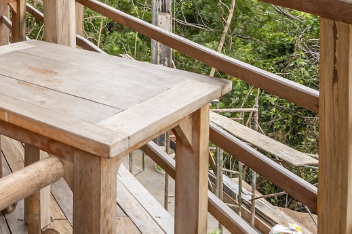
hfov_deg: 30.6
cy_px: -82
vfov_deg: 22.1
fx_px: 528
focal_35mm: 54
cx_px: -82
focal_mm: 14
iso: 100
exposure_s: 1/40
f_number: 9
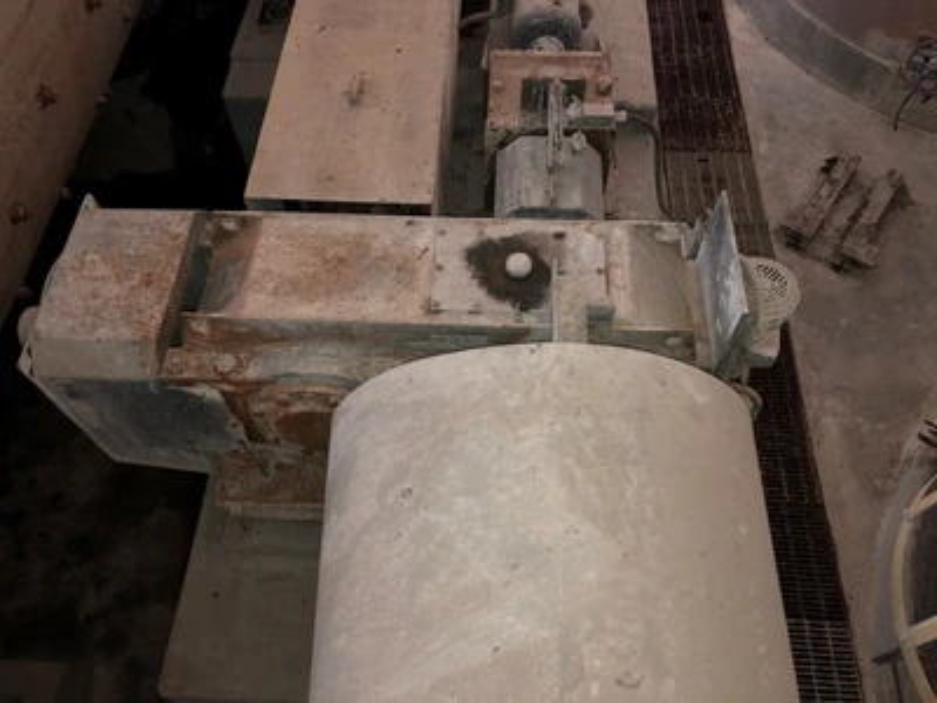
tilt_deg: -59.2
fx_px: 758
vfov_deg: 49.7
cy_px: 352
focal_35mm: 28
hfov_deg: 63.4
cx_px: 468
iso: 125
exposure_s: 1/4
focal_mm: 3.99
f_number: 1.8
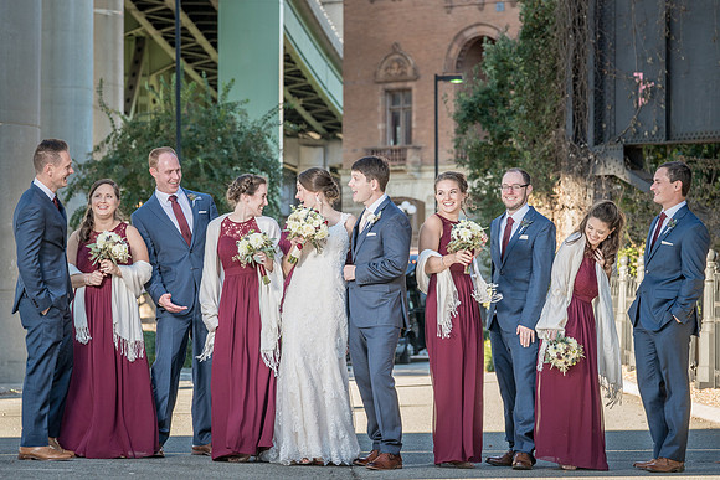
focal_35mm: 142
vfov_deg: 9.7
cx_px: 329
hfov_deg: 14.5
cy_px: 230
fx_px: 2836
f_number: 5.6
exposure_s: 1/200
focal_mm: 120
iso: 400
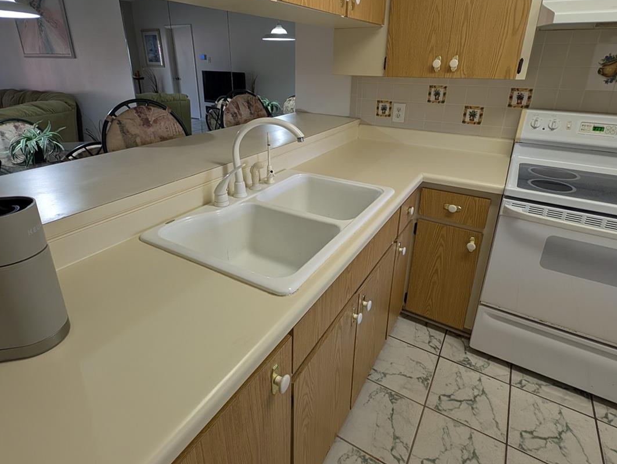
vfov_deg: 71.1
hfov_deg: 87.7
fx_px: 321
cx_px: 305
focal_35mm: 18
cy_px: 191
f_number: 1.95
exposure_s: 1/40
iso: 58
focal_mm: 2.23
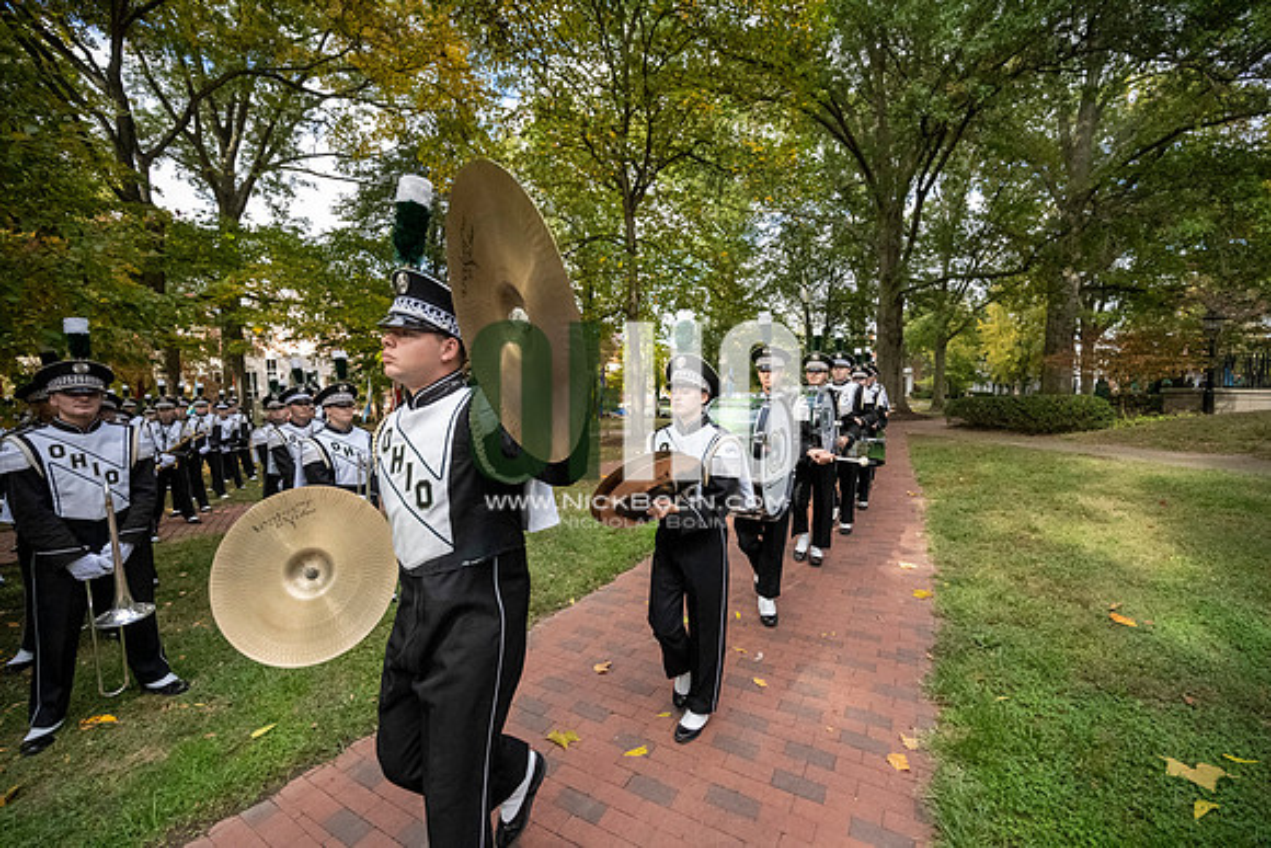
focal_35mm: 14
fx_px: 494
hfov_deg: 104.2
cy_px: 424
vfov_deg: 81.2
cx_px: 636
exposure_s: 1/8000
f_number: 4
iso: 6400
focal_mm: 14
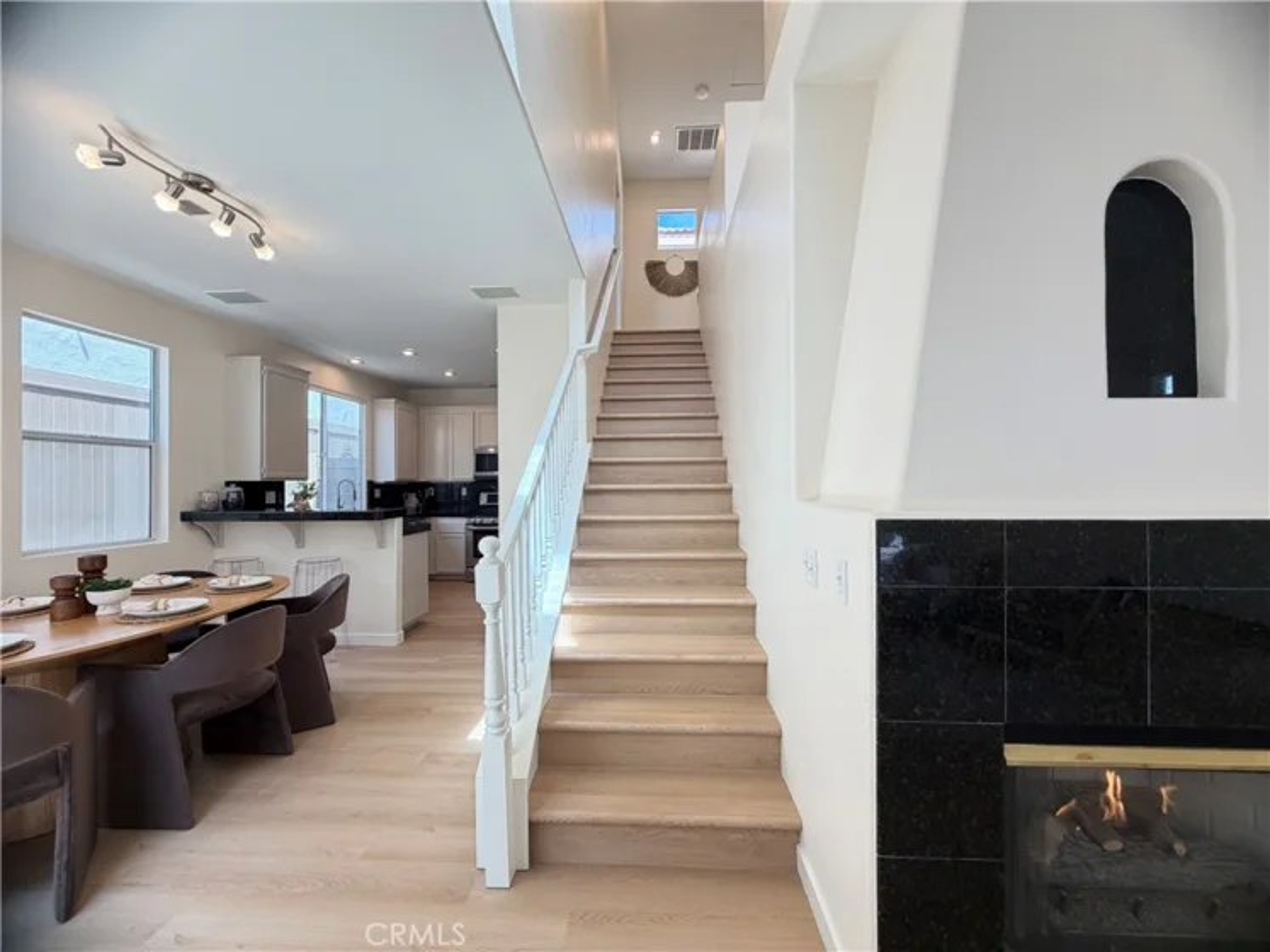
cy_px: 476
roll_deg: +0.8
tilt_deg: +1.2
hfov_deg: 102.1
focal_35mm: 14
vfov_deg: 85.7
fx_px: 514
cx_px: 635
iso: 160
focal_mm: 2.22
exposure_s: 1/120
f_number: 2.2
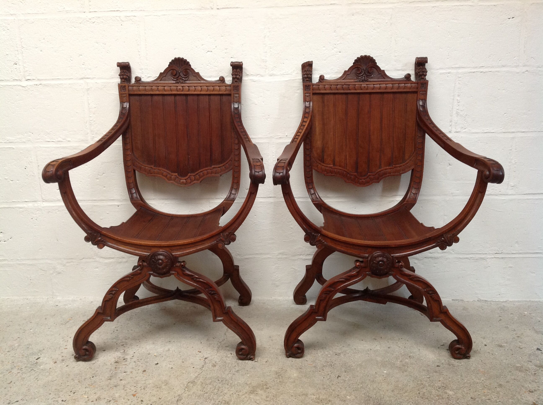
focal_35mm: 35
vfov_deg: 40.6
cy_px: 202
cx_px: 272
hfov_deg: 52.7
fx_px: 548
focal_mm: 4.28
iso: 160
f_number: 2.4
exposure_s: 1/15
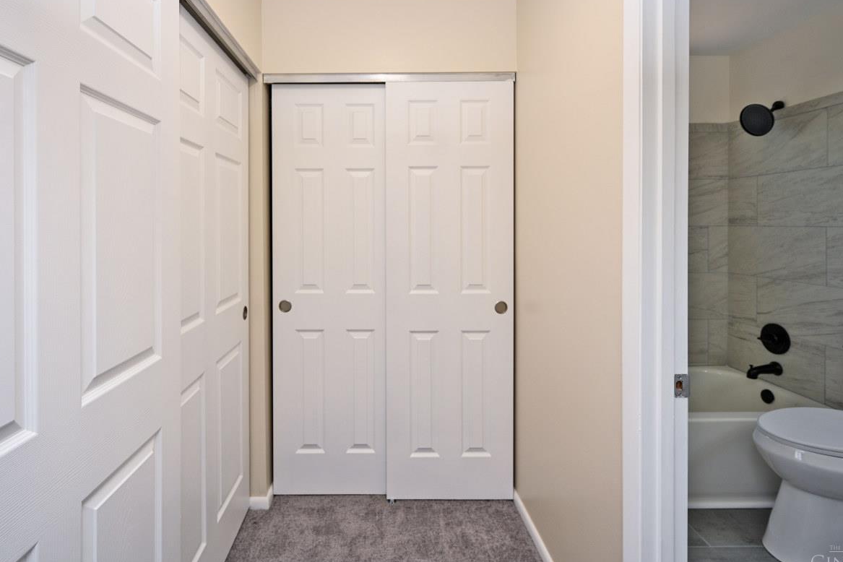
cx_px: 380
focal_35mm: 18
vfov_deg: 66.8
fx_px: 421
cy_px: 226
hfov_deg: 89.7
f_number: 5
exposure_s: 1/100
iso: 200
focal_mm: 14
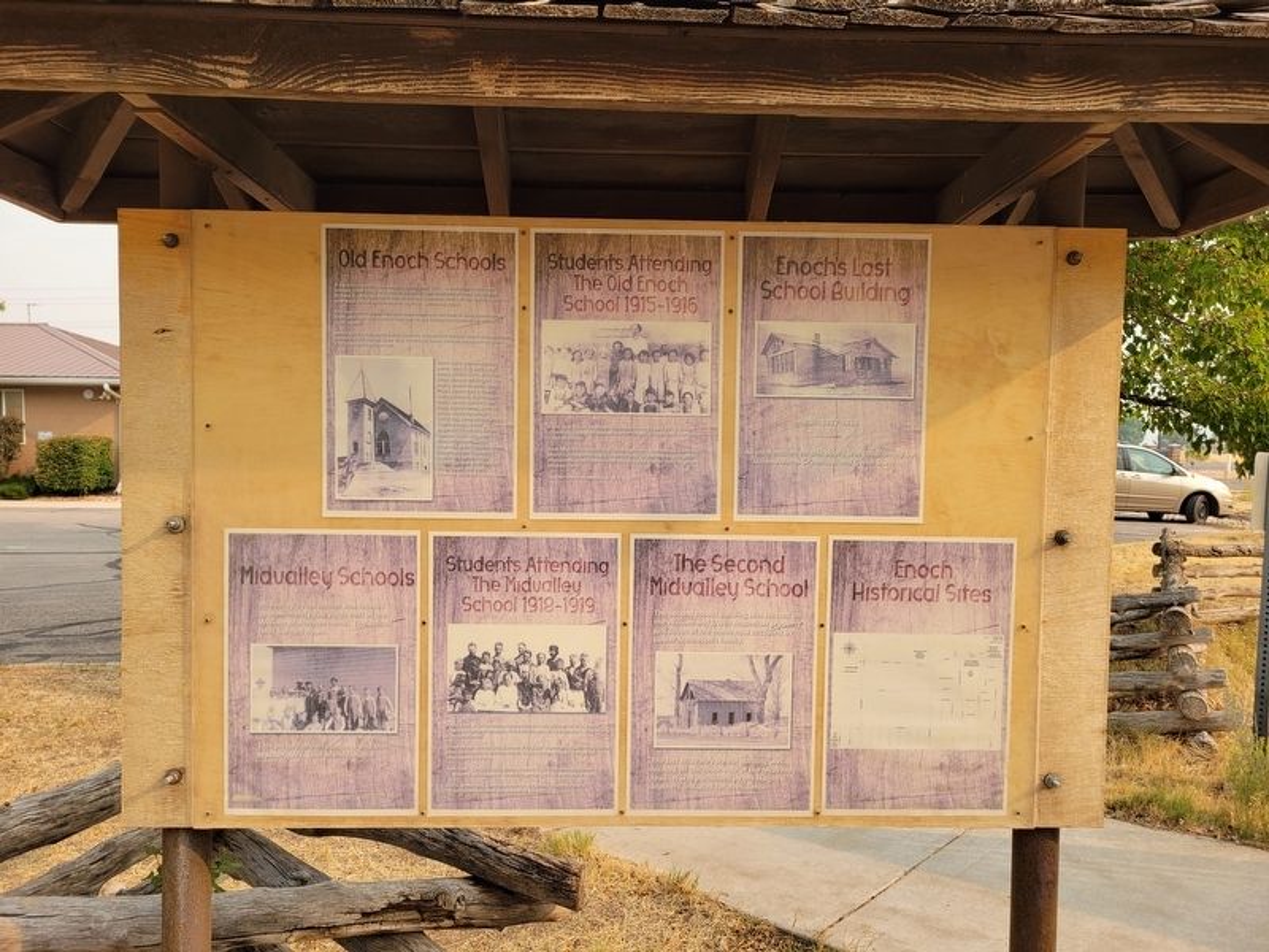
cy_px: 476
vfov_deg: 53.1
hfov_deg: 67.3
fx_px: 953
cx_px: 634
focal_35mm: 26
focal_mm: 5.4
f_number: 1.8
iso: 40
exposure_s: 1/622
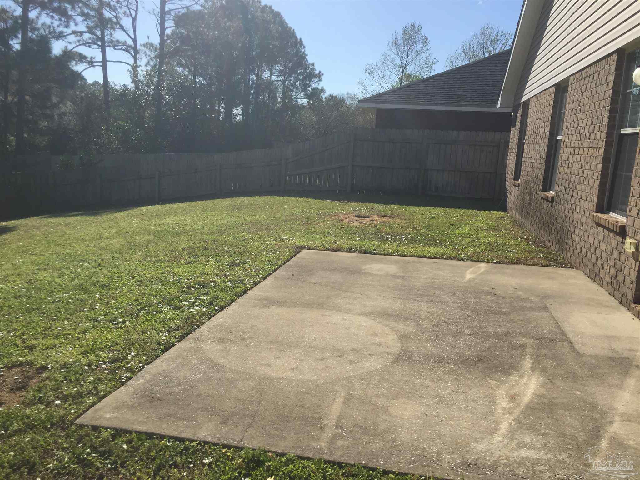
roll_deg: -4.6
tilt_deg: -8.5
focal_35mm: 29
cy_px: 240
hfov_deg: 61.7
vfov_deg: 48.2
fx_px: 536
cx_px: 320
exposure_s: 1/3049
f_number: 2.2
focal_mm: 4.15
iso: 32
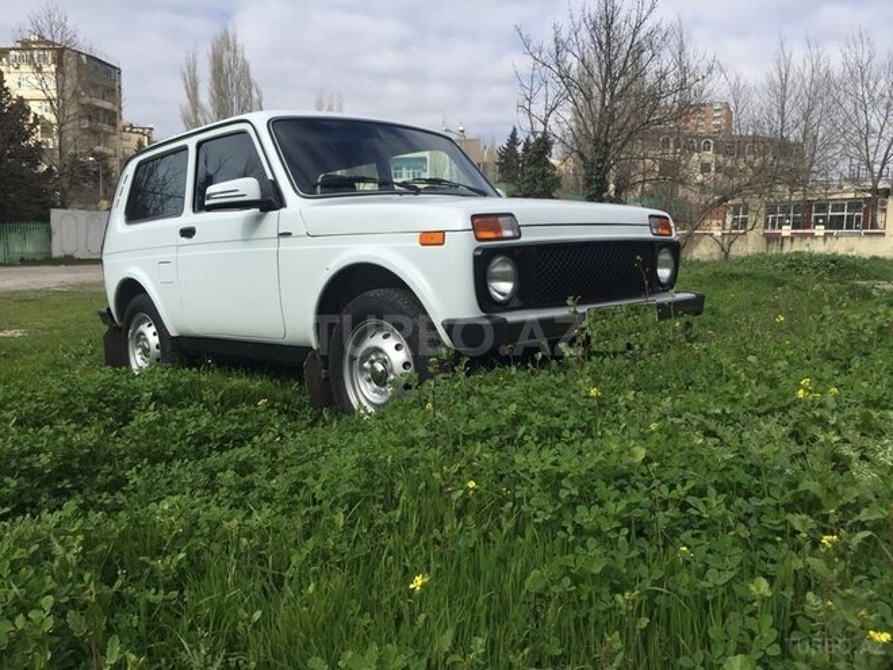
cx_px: 446
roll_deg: -0.5
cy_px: 335
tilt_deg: -6.9
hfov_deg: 61.7
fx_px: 748
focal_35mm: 29
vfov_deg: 48.2
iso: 32
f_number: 2.2
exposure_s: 1/2083
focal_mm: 4.15
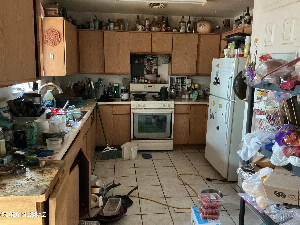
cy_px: 112
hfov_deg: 61.7
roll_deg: -0.4
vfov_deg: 48.2
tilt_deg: -11.1
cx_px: 150
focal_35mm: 29
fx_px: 251
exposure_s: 1/30
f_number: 1.8
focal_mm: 3
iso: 400
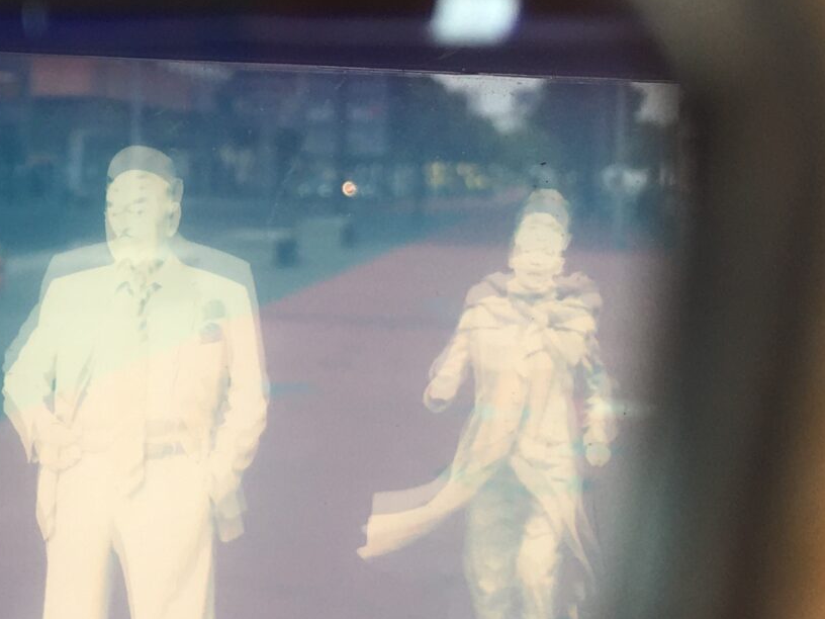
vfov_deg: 16.2
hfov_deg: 20.8
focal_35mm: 91
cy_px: 216
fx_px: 2169
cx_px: -15
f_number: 2.2
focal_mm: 4.15
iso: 25
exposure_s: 1/218
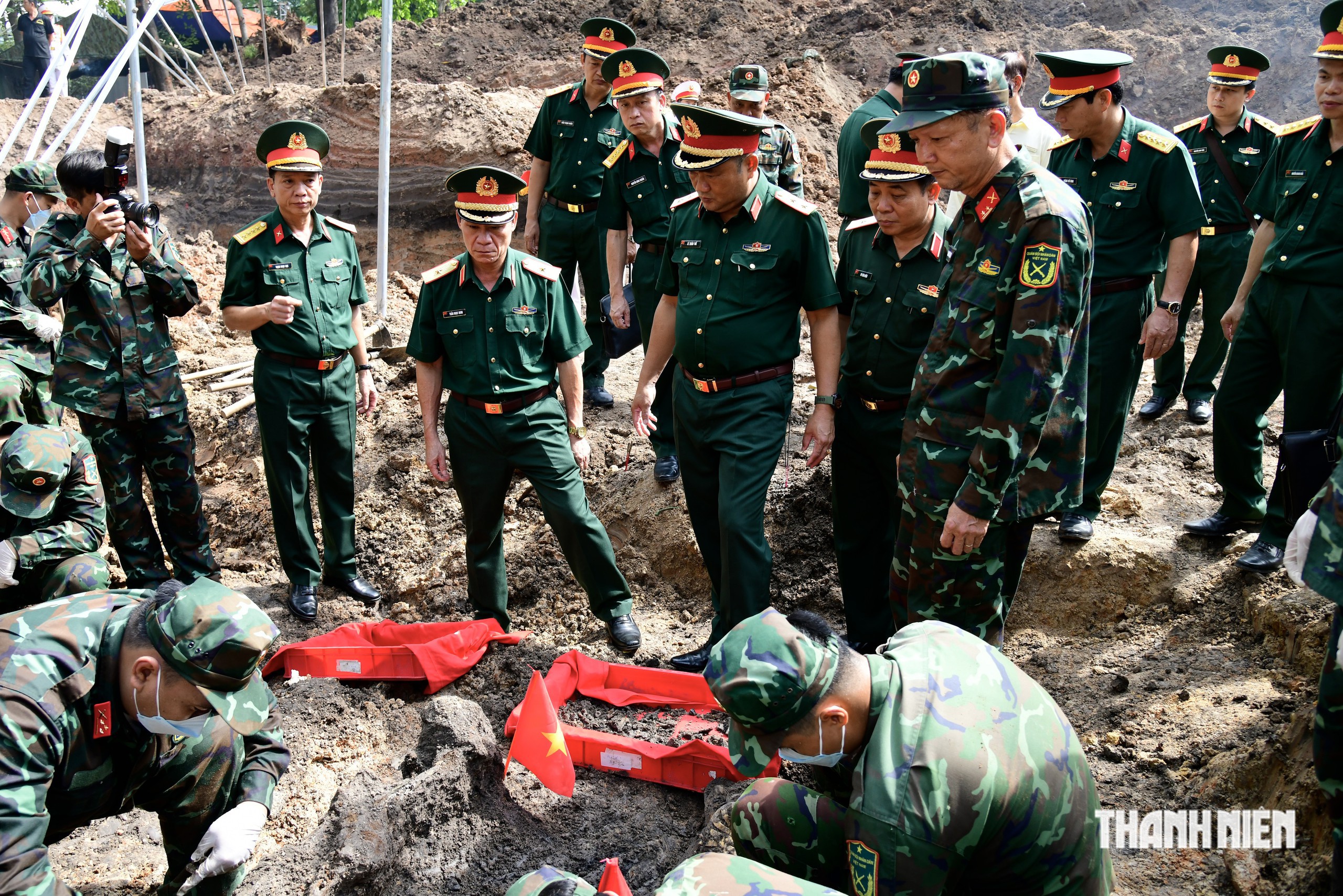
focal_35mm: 24
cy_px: 448
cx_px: 672
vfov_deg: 53.1
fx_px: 895
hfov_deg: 73.7
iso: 500
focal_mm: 24
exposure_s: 1/400
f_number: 5.6
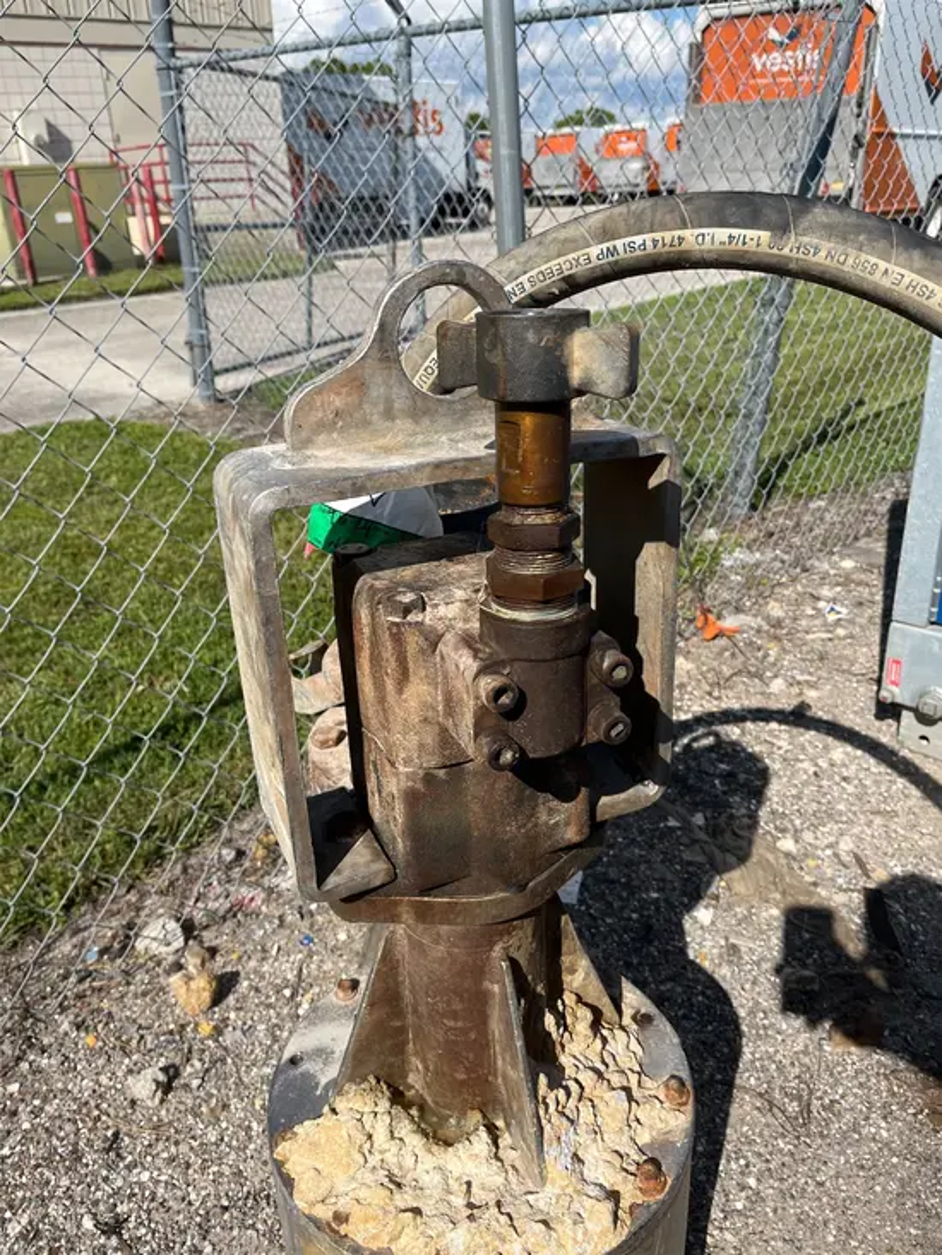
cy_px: 628
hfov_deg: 53.1
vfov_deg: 67.3
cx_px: 471
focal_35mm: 26
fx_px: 943
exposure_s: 1/3745
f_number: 1.6
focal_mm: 5.1
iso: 50
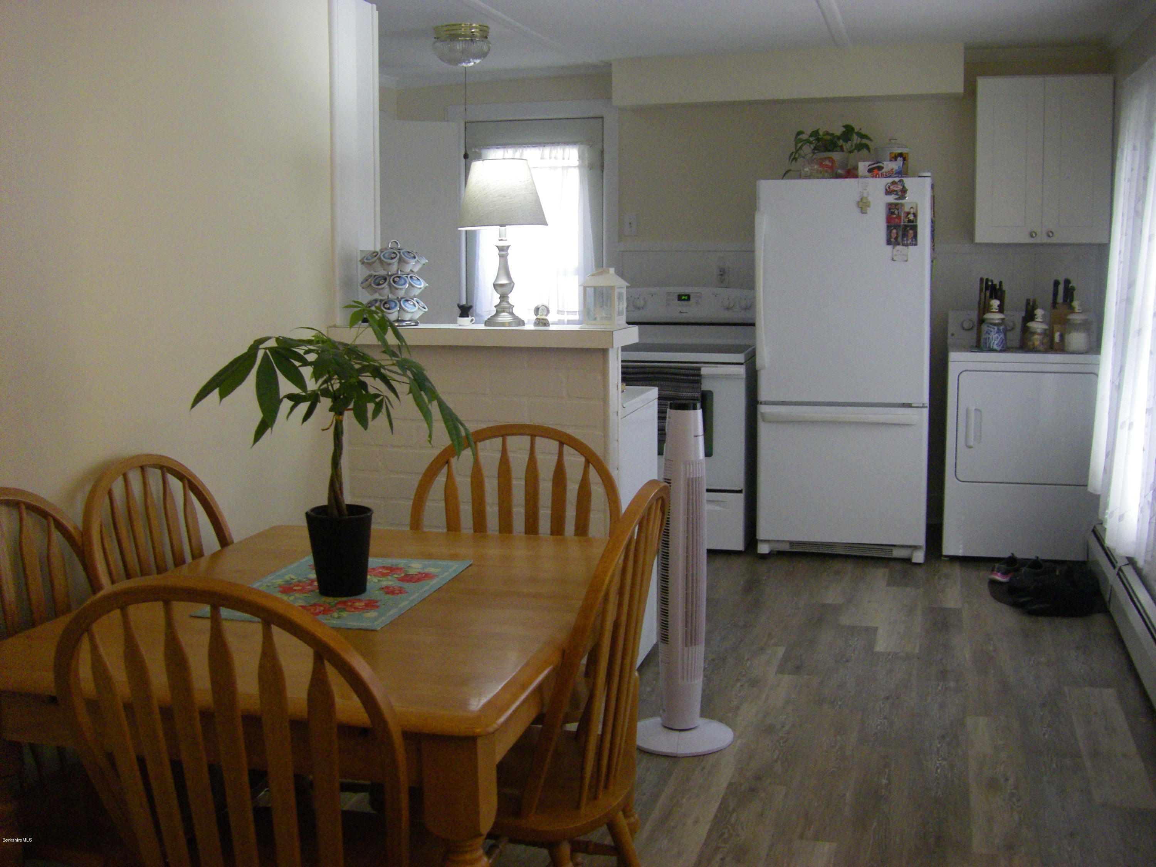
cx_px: 578
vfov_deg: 37.7
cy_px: 434
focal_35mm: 38
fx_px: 1269
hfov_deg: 49.0
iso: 400
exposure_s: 1/50
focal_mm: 6.3
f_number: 3.5
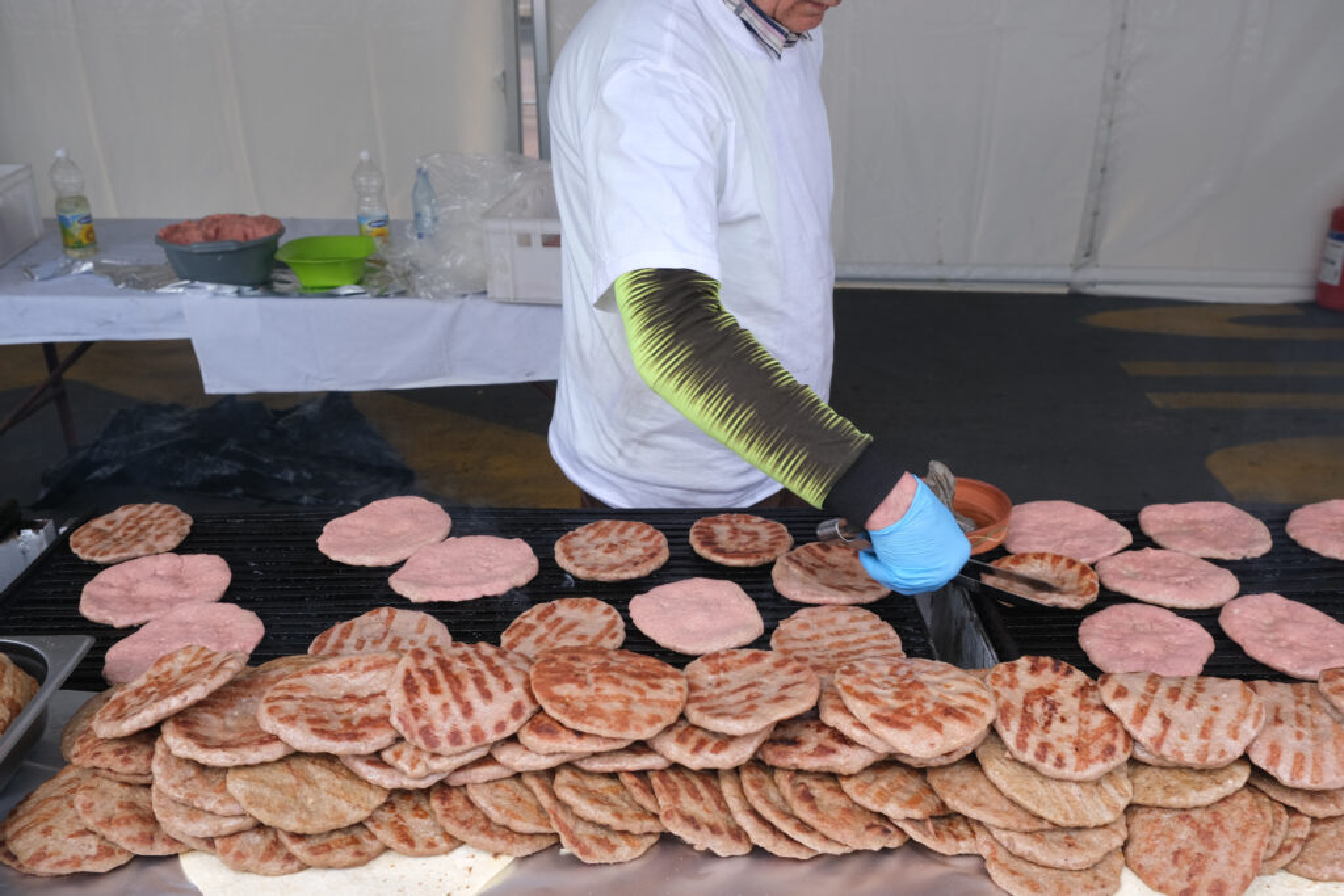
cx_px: 672
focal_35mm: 31
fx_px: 1157
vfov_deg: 42.3
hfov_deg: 60.3
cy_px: 448
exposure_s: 1/90
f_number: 5.6
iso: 160
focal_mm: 20.5
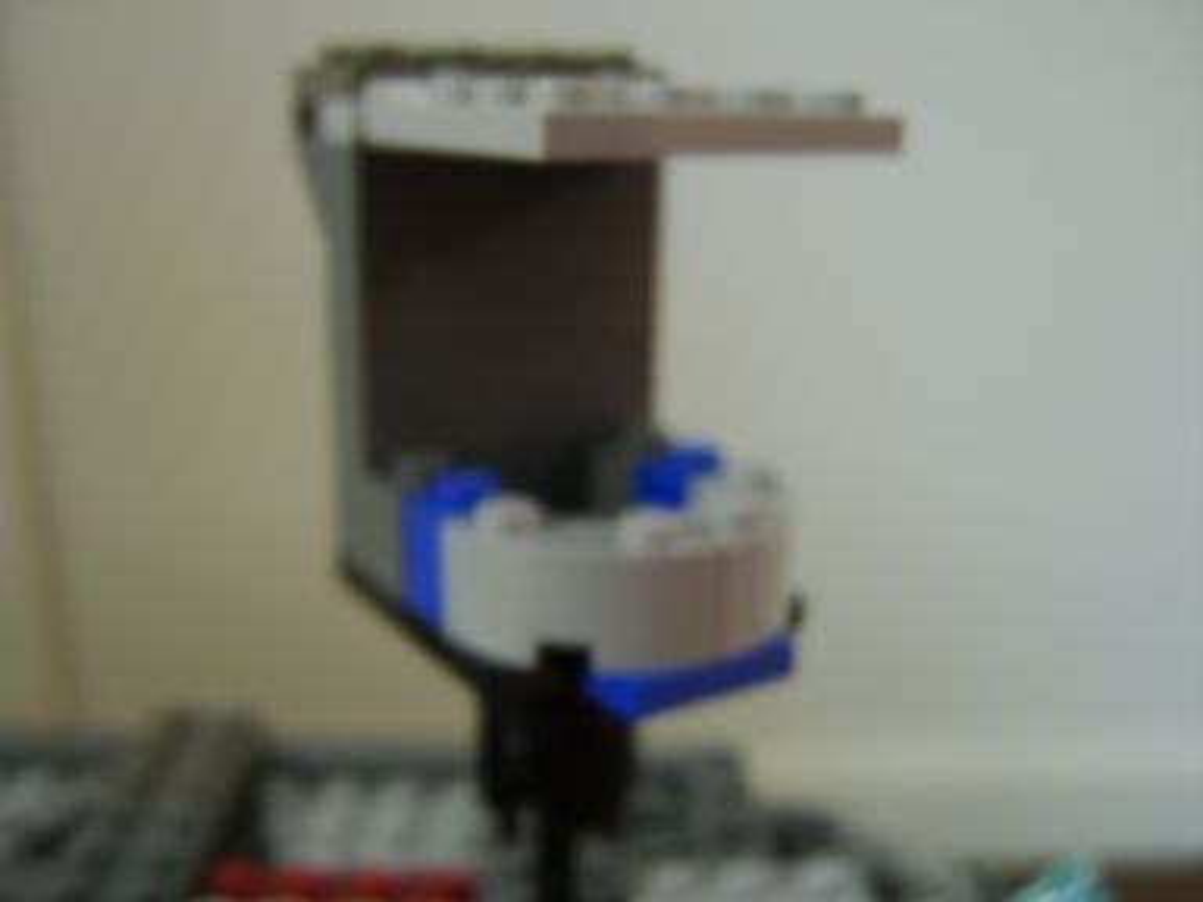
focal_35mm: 31
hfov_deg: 58.4
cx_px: 602
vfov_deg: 45.4
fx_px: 1077
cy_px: 451
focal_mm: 8.13
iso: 71
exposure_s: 1/2
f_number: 2.7
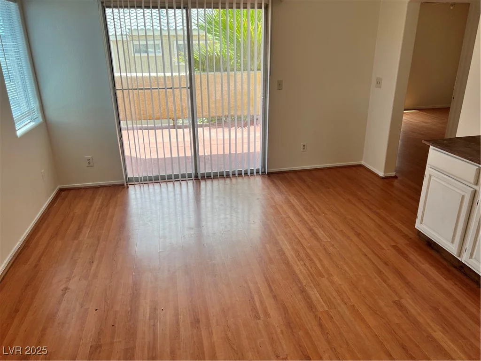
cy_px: 180
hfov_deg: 67.3
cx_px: 240
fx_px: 361
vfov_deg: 53.1
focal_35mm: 26
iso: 50
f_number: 1.5
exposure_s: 1/471
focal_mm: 5.7
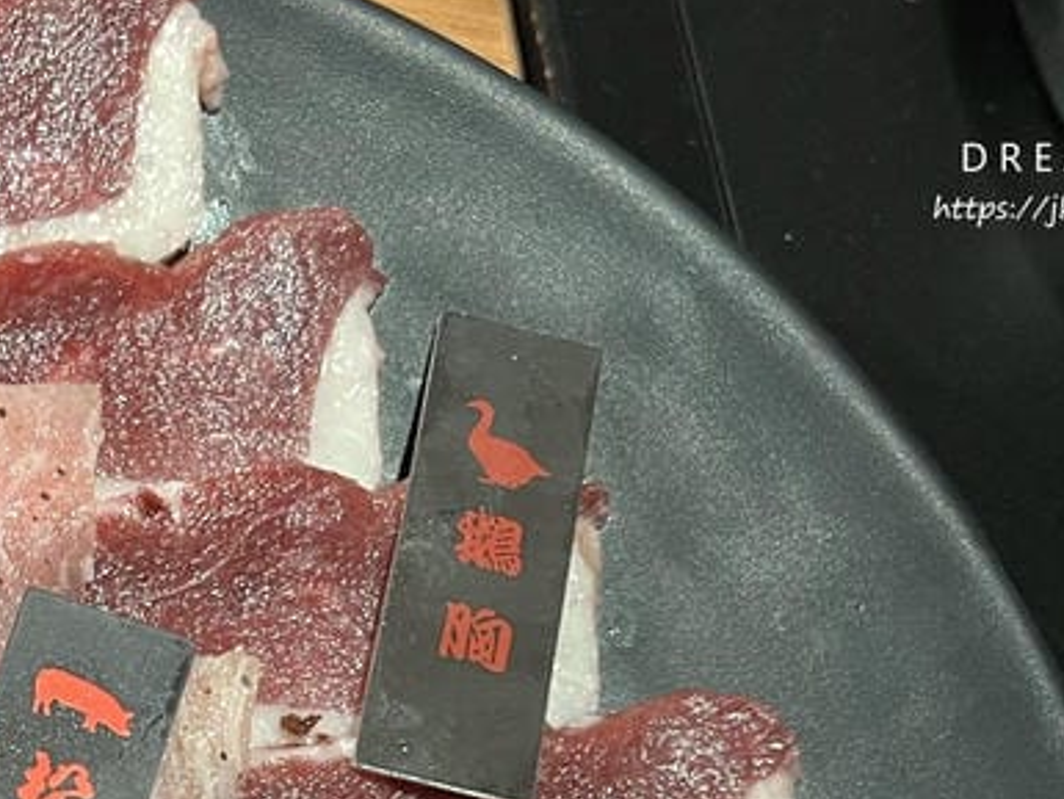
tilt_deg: -59.0
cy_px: 876
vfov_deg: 17.6
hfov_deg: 23.1
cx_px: -14
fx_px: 2490
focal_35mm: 81
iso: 200
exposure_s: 1/60
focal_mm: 5.7
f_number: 1.5
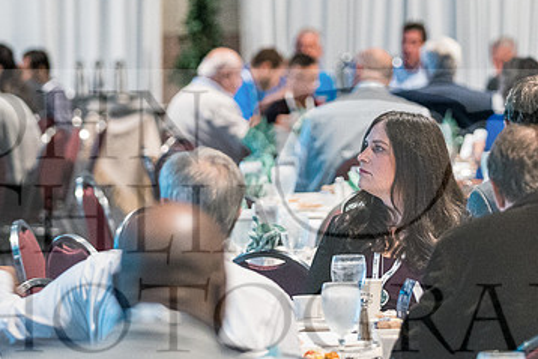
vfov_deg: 4.6
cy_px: 136
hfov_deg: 6.9
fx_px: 4455
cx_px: 328
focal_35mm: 298
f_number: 2.8
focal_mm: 123
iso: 6400
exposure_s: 1/50
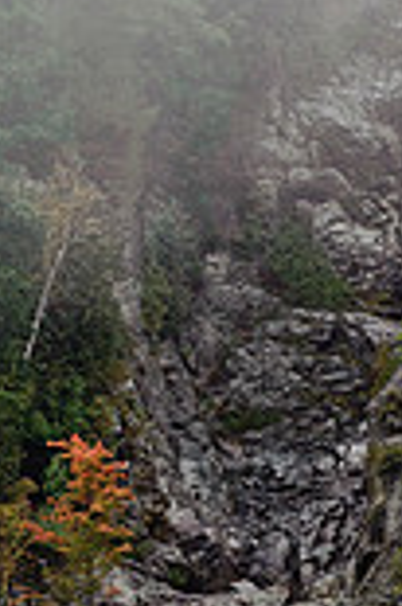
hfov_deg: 4.1
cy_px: 238
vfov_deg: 6.1
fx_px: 5640
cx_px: 33
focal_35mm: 336
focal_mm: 116
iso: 200
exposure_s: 1/5
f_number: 16
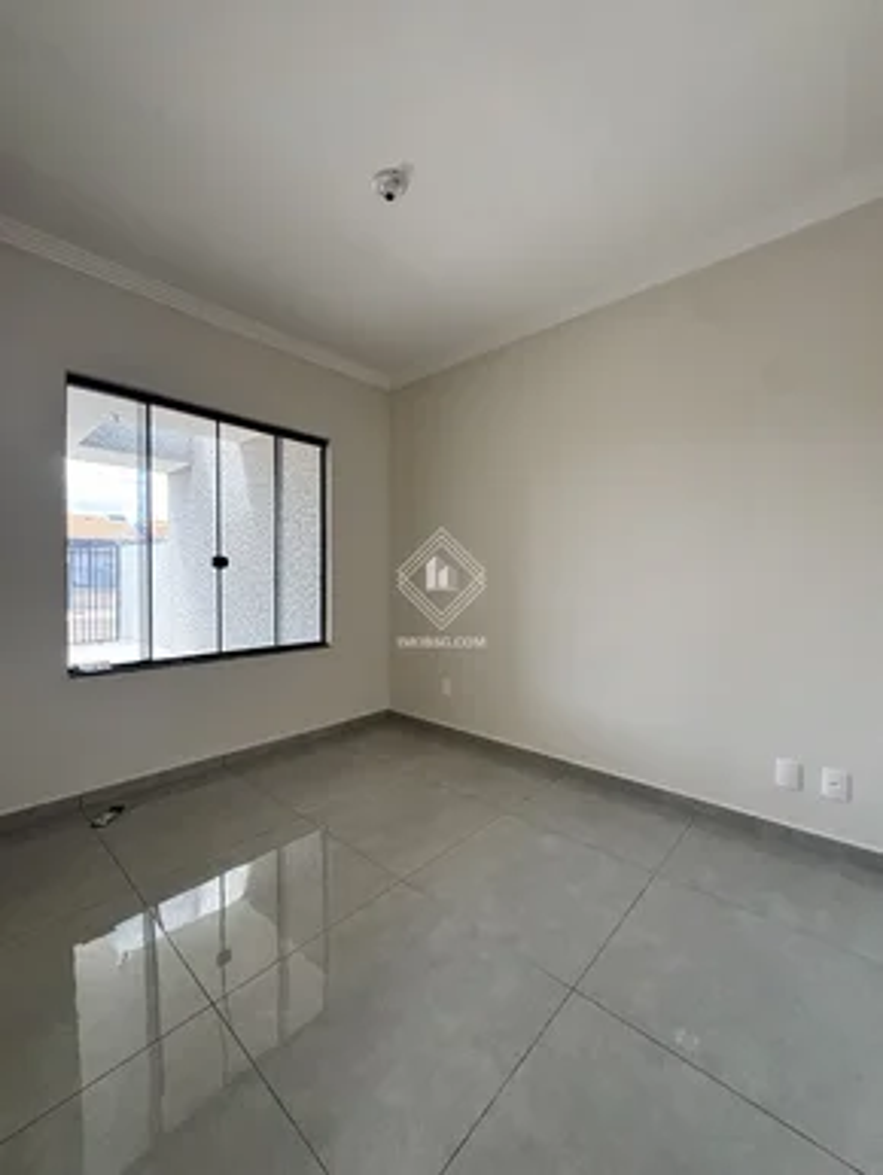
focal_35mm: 14
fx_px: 476
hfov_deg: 85.7
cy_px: 588
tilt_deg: -1.2
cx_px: 442
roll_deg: +0.1
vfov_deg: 102.0
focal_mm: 2.22
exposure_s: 1/99
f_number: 2.2
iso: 250
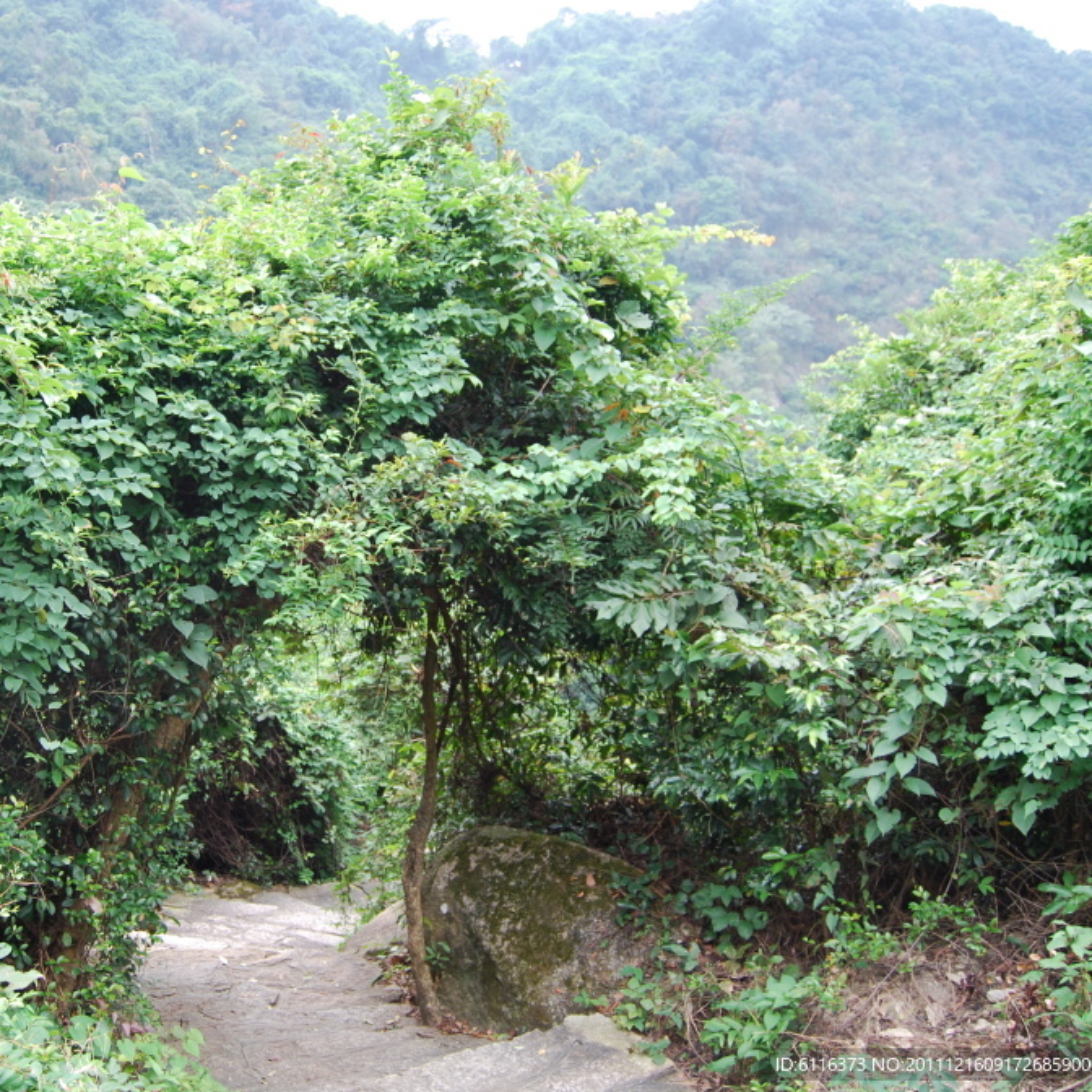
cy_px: 540
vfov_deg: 47.2
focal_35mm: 35
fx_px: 1249
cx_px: 302
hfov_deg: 45.9
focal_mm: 18
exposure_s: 1/60
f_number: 4
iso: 200
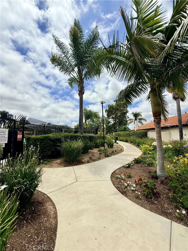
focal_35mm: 14
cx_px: 94
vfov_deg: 102.1
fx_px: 101
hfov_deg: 85.7
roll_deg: -0.6
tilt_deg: +5.6
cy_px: 126
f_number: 2.2
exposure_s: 1/4425
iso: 50
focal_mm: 2.22
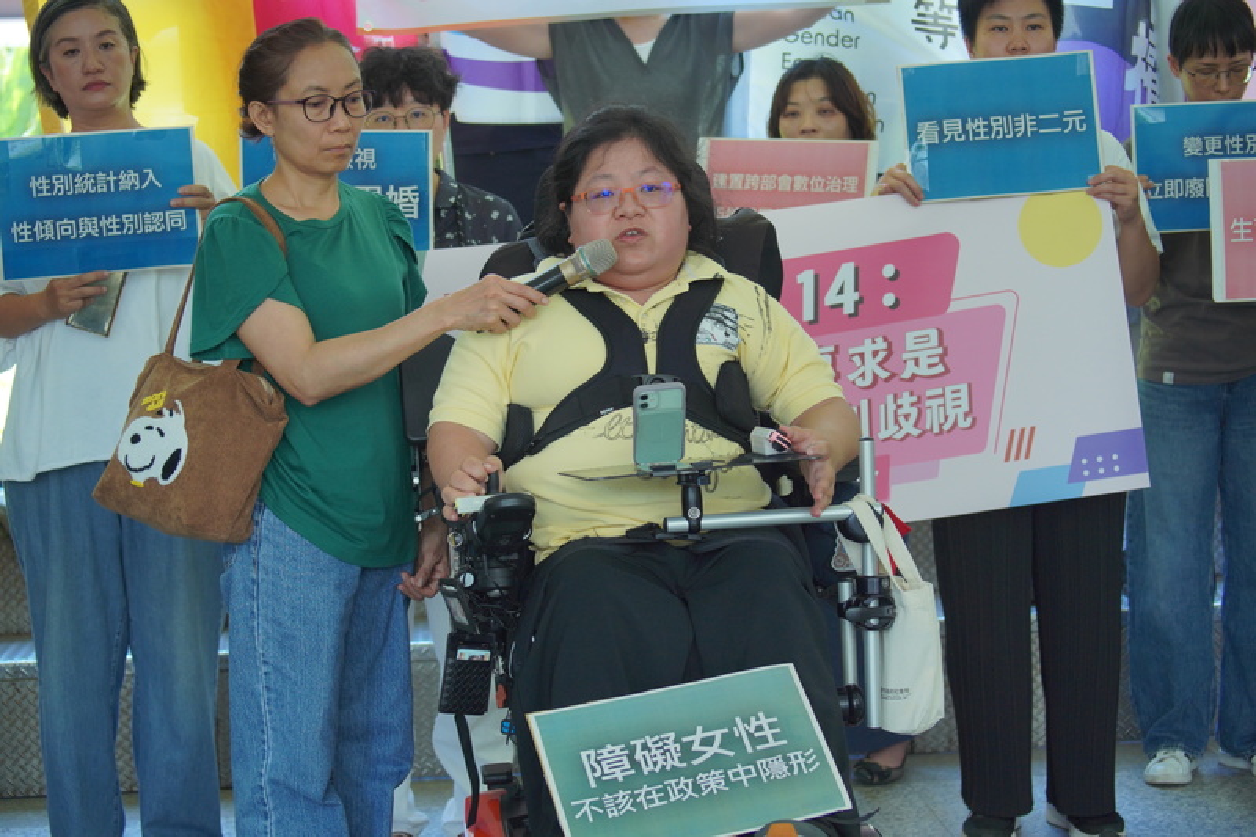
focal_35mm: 75
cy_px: 418
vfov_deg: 18.2
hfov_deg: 27.0
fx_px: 2616
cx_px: 628
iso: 1250
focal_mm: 75
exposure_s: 1/100
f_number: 5.6
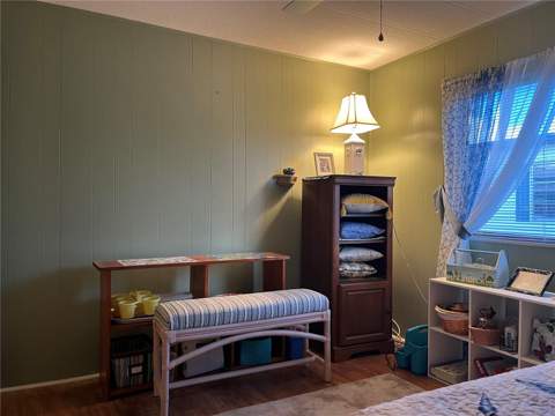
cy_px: 208
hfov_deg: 67.3
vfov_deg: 53.1
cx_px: 278
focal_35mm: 26
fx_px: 417
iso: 250
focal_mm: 5.1
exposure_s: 1/60
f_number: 1.6
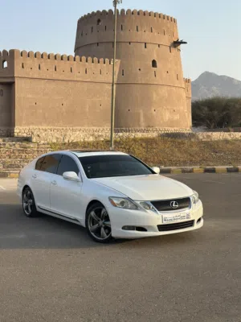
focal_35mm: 48
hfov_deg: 30.3
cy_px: 161
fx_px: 446
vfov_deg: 39.7
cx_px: 120
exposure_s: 1/2114
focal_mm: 6.86
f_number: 1.78
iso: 80
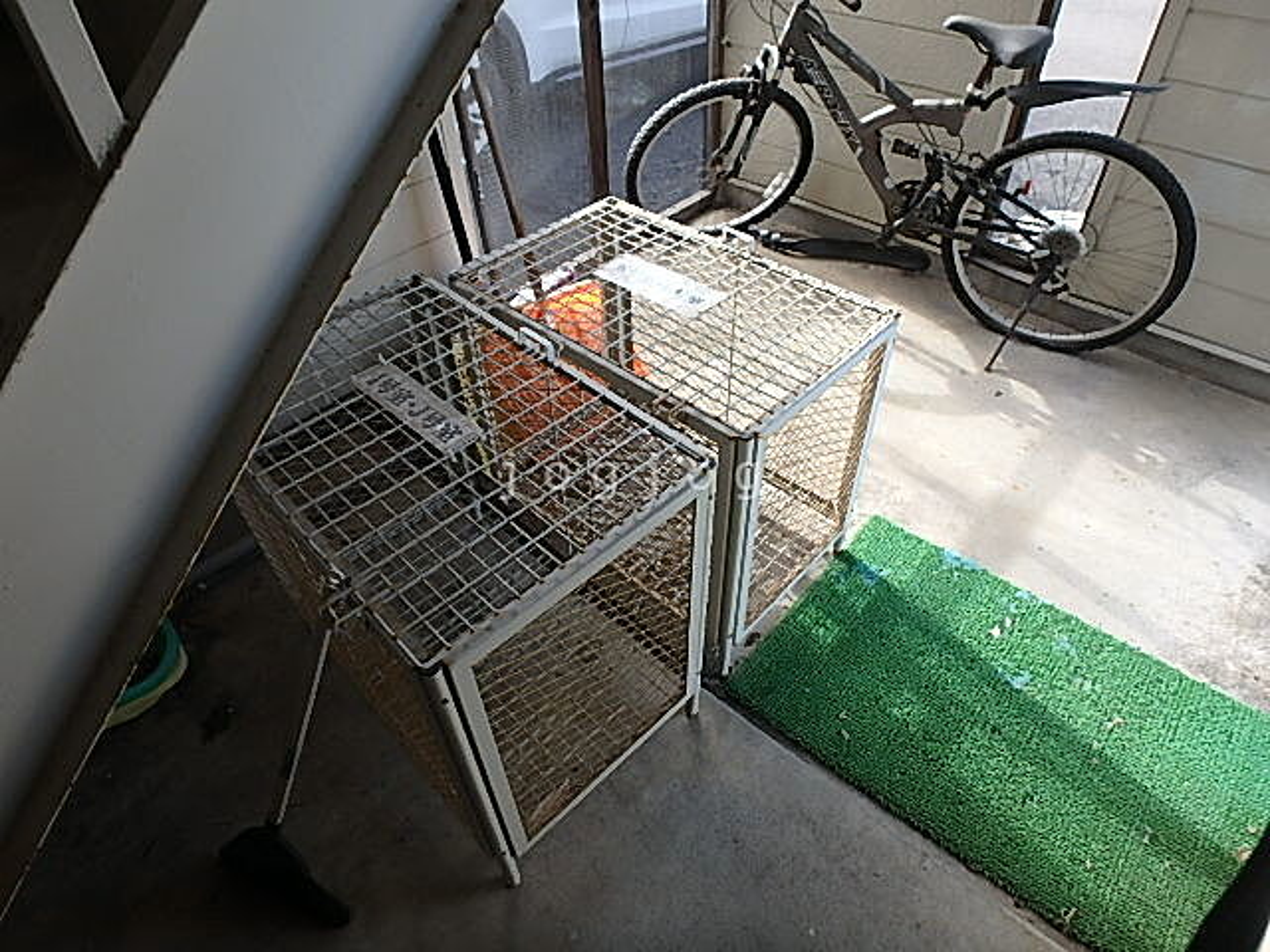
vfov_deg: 63.4
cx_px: 635
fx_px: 770
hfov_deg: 79.0
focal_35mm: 21
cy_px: 476
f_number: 3.5
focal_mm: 3.7
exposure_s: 1/80
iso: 125
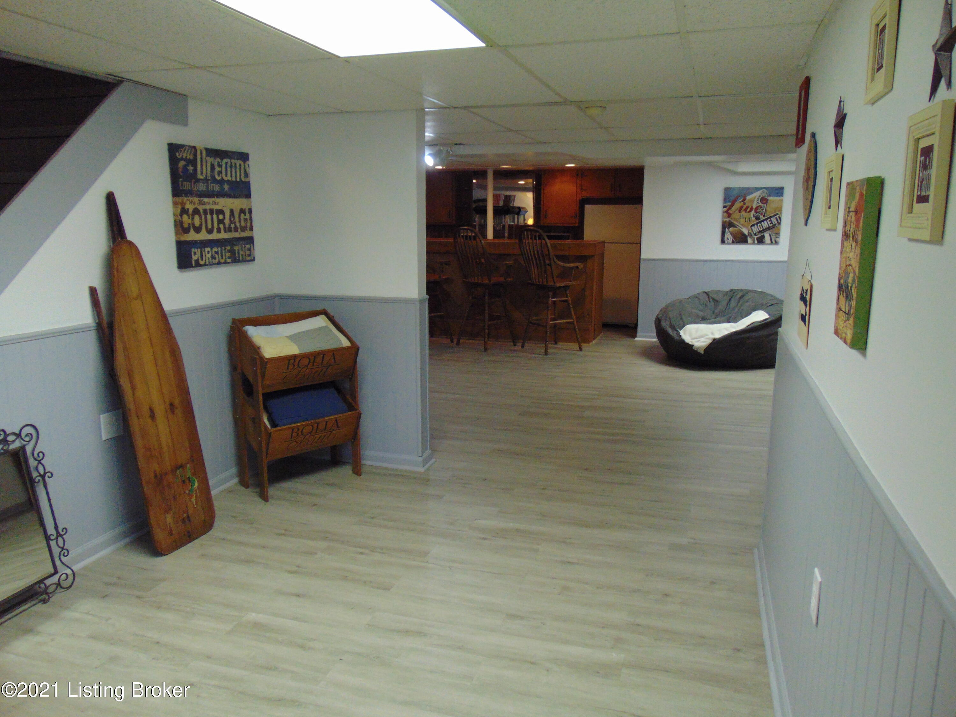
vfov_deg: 54.9
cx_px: 478
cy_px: 358
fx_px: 690
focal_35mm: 25
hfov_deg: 69.4
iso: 250
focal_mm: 4.5
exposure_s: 1/30
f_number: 3
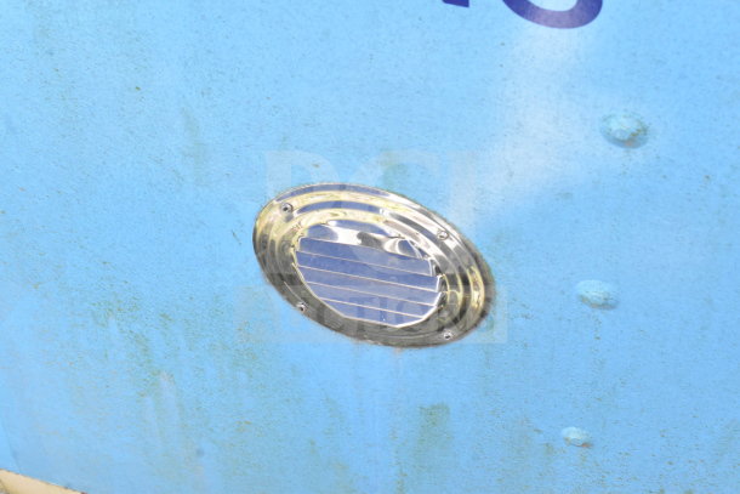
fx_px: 1480
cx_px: 370
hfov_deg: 28.1
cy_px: 247
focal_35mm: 72
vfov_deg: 18.9
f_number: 13
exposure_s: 1/640
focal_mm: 48
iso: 6400
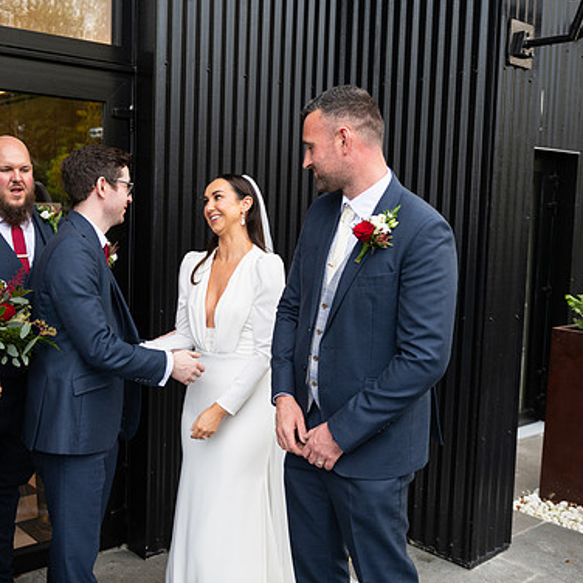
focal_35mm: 42
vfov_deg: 40.0
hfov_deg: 39.9
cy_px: 288
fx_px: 800
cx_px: 233
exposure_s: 1/160
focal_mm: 32
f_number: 3.5
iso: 320
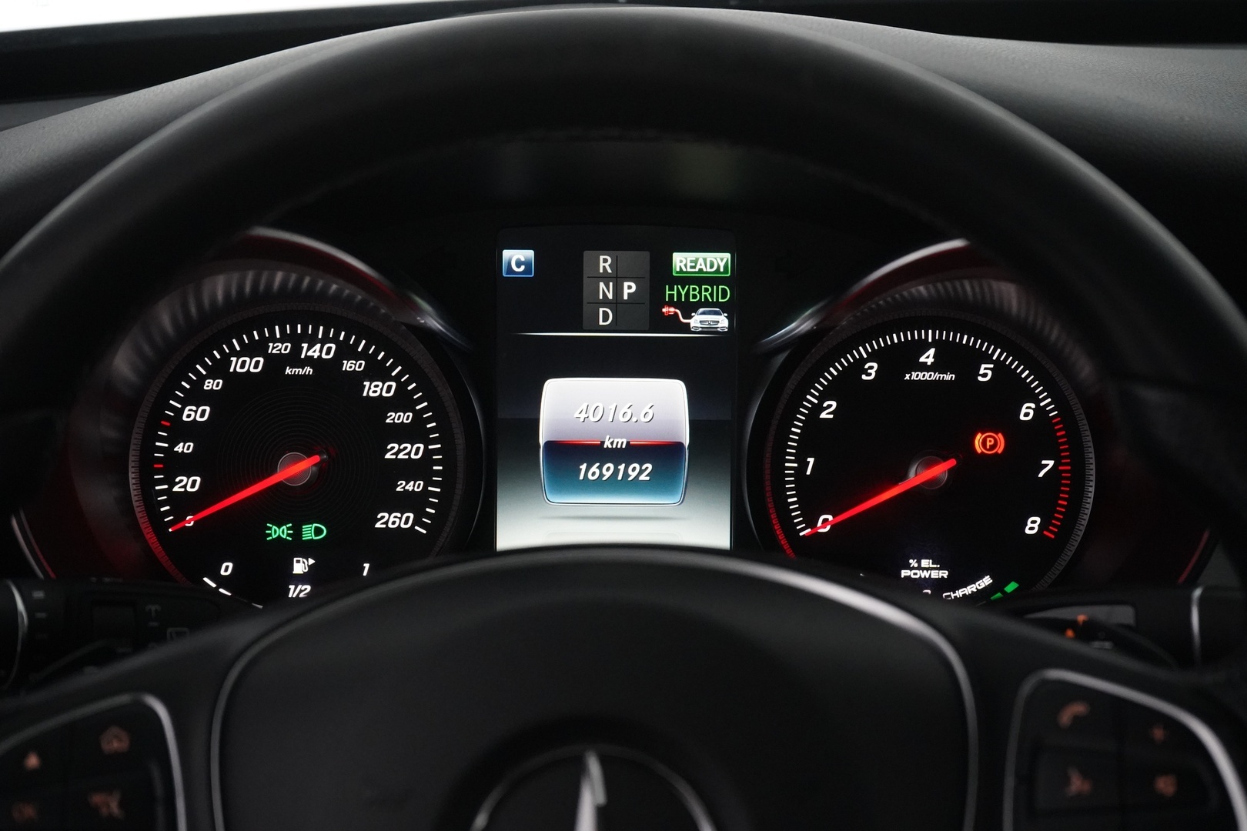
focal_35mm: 70
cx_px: 624
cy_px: 416
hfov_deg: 28.8
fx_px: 2425
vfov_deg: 19.5
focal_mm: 70
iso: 8000
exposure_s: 1/60
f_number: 8
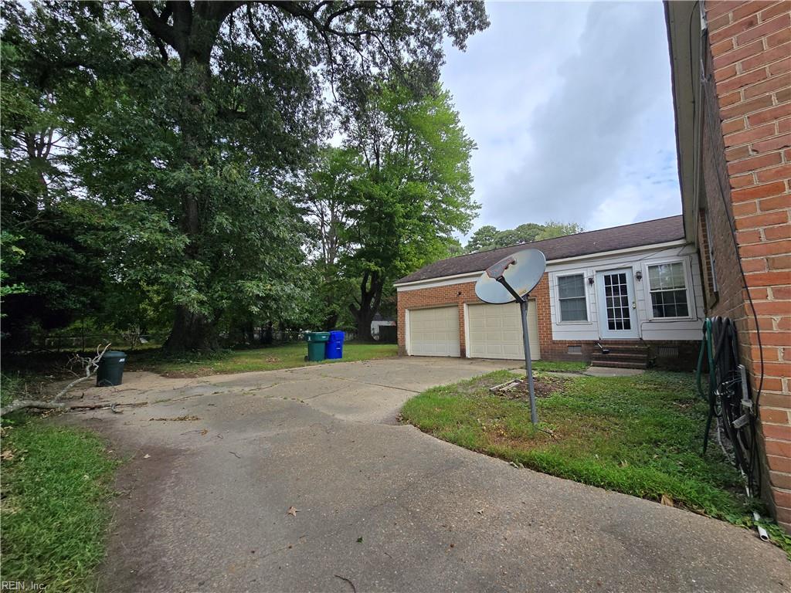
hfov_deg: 106.2
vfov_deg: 89.9
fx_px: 297
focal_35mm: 13
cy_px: 296
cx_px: 396
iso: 50
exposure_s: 1/1170
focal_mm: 2.2
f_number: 2.2
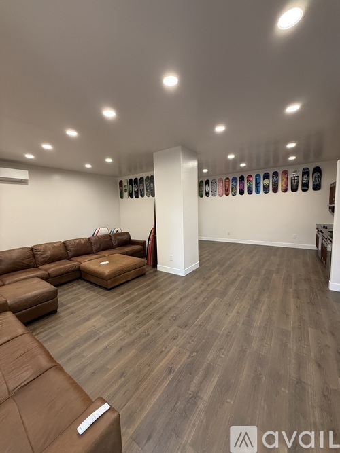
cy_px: 226
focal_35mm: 14
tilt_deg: -3.2
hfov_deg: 85.7
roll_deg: +1.9
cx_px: 170
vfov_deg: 102.1
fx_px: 183
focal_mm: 2.22
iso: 250
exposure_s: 1/120
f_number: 2.2
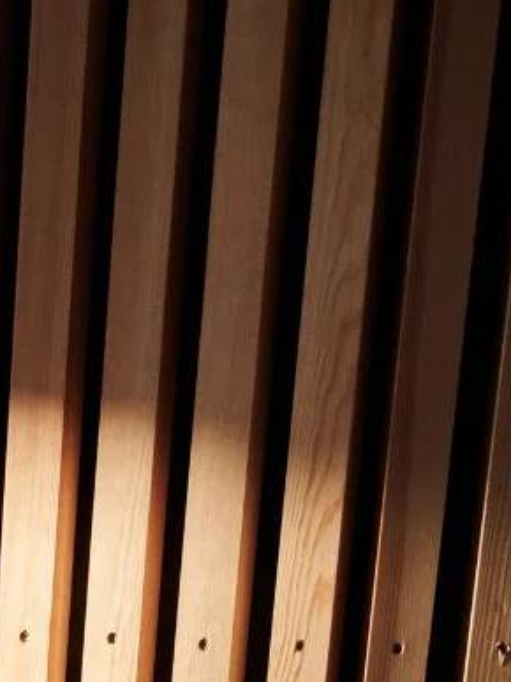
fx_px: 2934
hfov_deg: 9.4
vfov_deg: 11.8
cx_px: -489
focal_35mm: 149
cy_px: 1373
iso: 400
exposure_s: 1/160
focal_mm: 45
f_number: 5.6
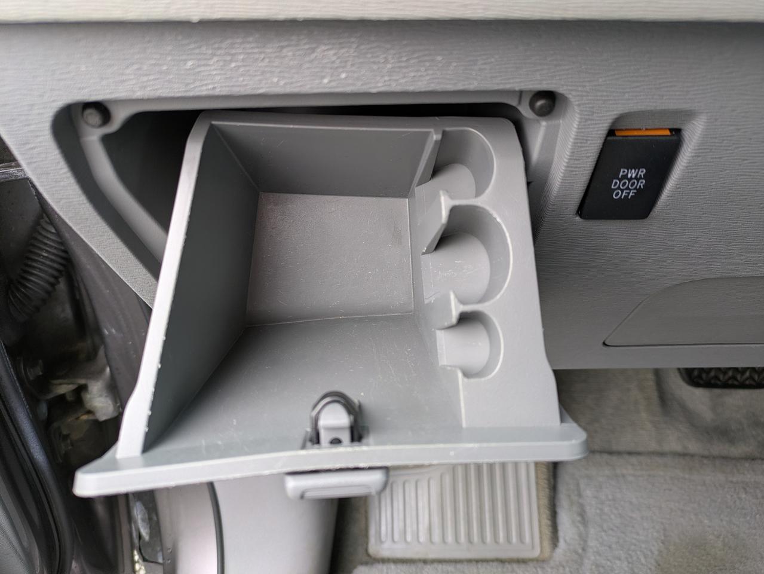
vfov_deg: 54.9
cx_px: 382
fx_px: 552
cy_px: 287
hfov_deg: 69.4
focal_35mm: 25
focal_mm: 5.43
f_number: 1.89
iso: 67
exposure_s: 1/100
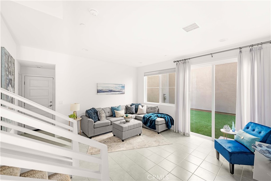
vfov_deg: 81.2
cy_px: 90
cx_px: 136
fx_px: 105
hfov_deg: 104.3
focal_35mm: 14
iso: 250
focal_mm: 14
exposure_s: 1.6
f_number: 7.1
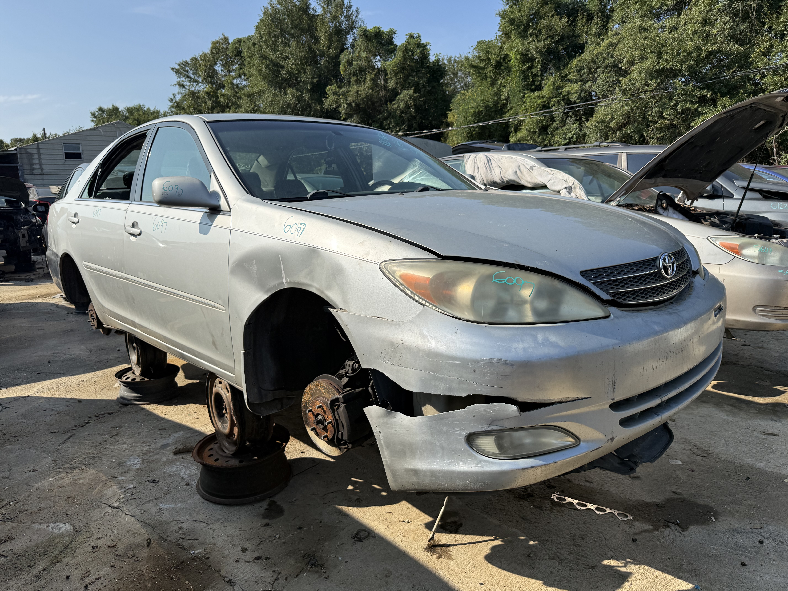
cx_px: 394
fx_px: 546
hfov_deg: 71.6
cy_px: 296
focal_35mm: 24
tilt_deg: -11.4
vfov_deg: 56.8
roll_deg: +2.8
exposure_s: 1/4975
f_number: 1.78
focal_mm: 6.76
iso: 100
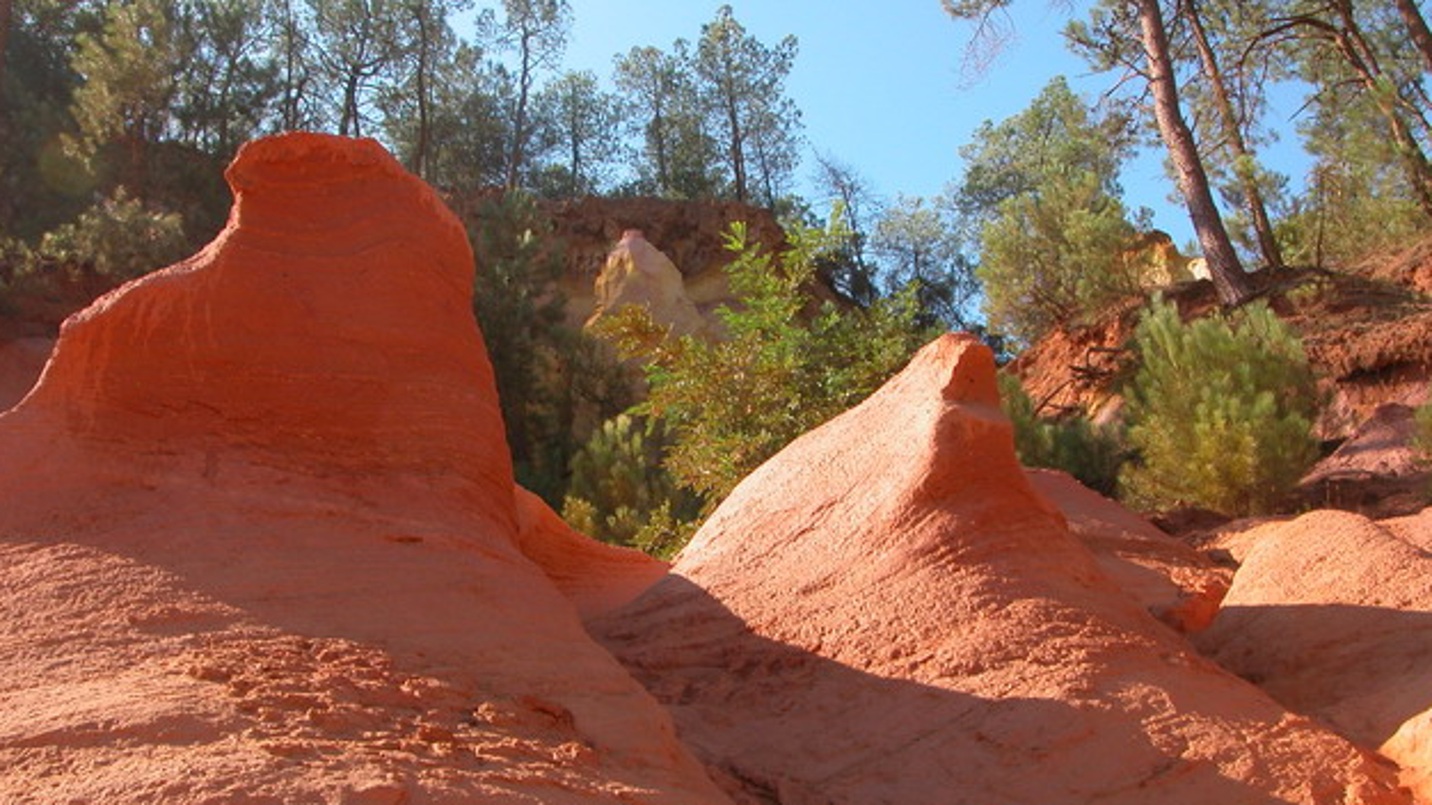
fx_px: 1481
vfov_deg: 30.3
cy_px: 492
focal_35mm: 39
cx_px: 718
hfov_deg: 51.6
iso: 100
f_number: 5
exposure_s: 1/189
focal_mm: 8.9
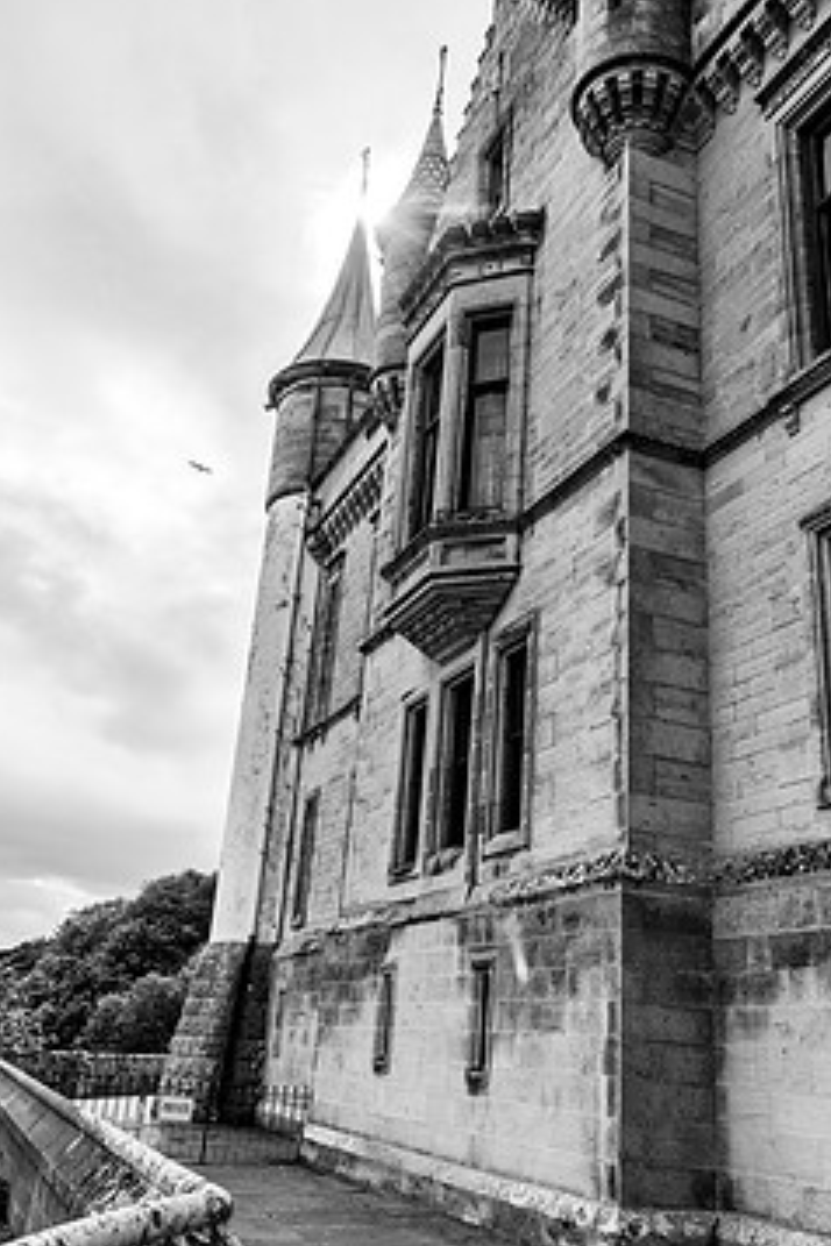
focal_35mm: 34
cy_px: 565
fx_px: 1177
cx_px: 447
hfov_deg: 38.9
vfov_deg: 55.7
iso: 160
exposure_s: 1/1000
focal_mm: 27
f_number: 8
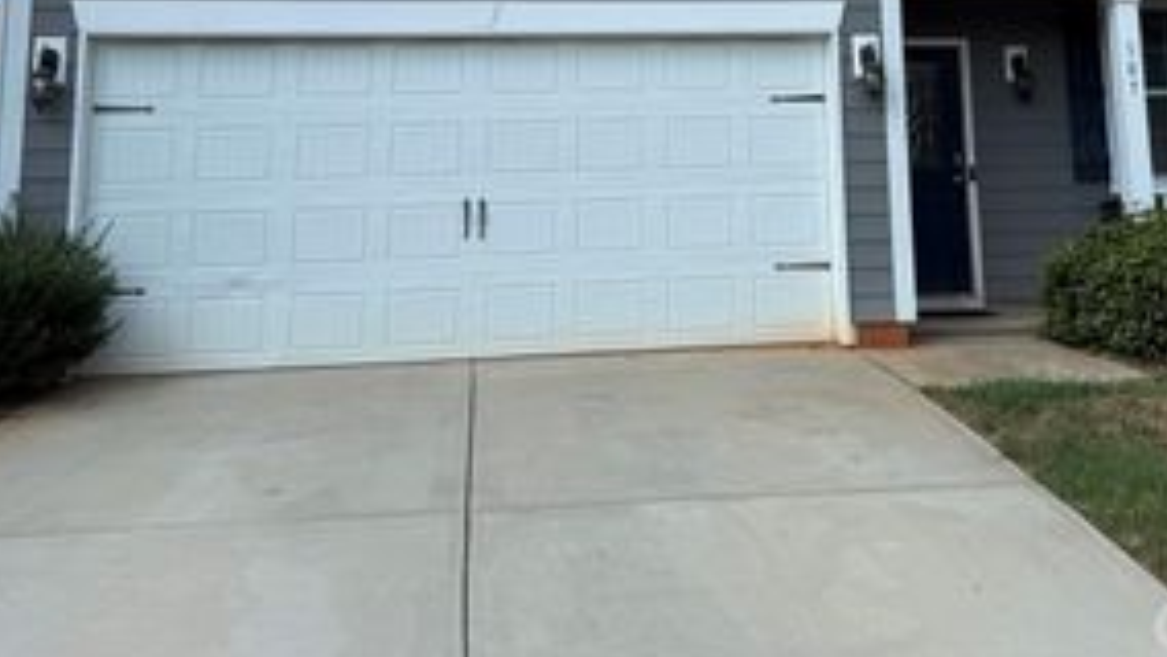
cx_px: 731
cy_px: -68
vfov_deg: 24.3
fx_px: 1424
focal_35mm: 46
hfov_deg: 44.2
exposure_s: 1/2611
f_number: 1.78
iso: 80
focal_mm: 6.76
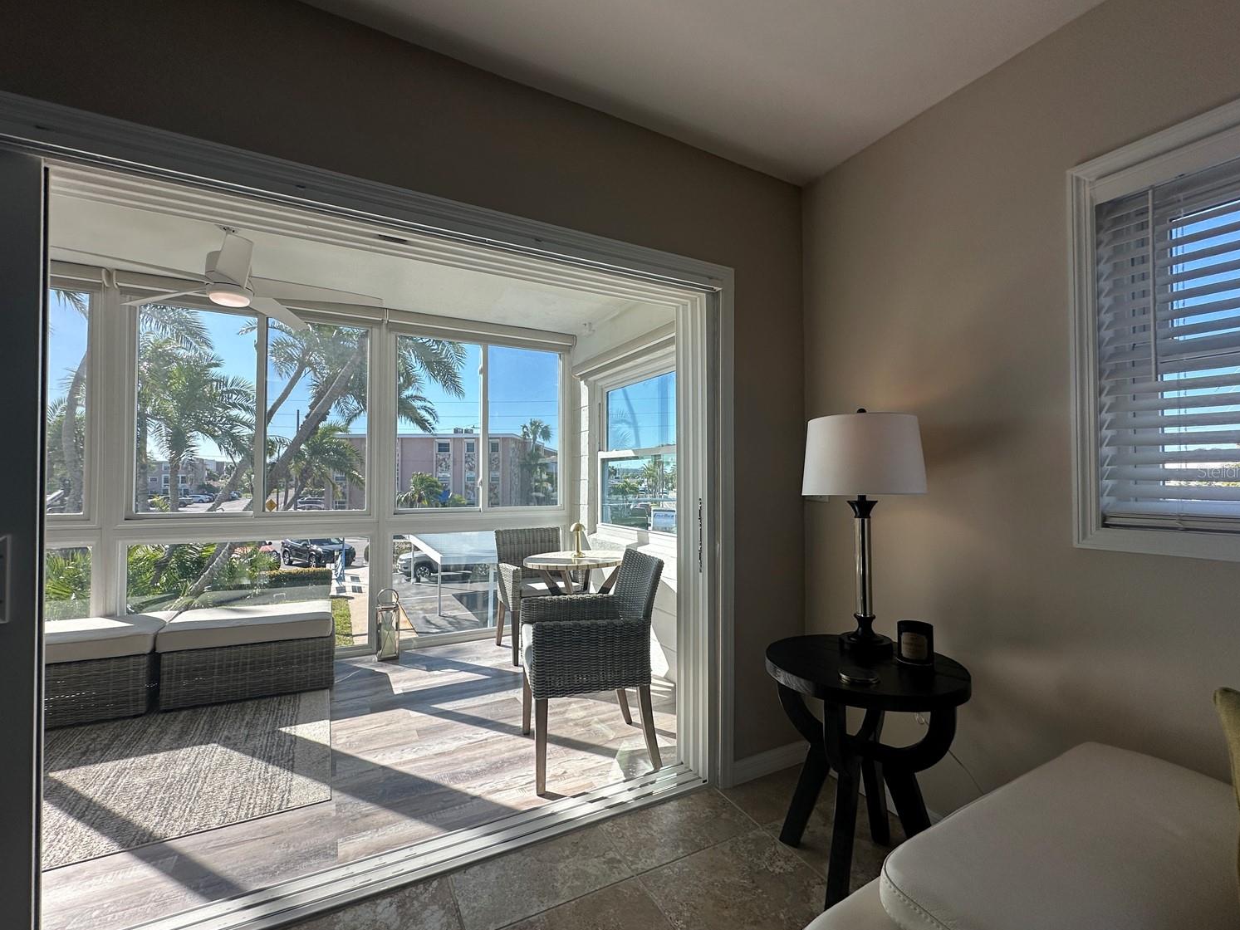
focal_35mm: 15
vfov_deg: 81.8
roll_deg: -0.5
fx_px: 537
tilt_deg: +1.1
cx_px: 611
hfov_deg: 98.2
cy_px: 471
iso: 40
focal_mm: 2.22
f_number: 2.2
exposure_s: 1/553
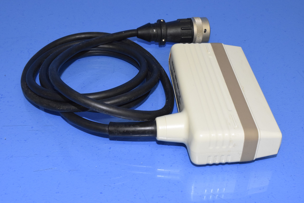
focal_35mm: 57
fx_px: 482
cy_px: 102
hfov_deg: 35.0
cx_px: 152
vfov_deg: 23.8
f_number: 14
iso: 3600
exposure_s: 1/60
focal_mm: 38
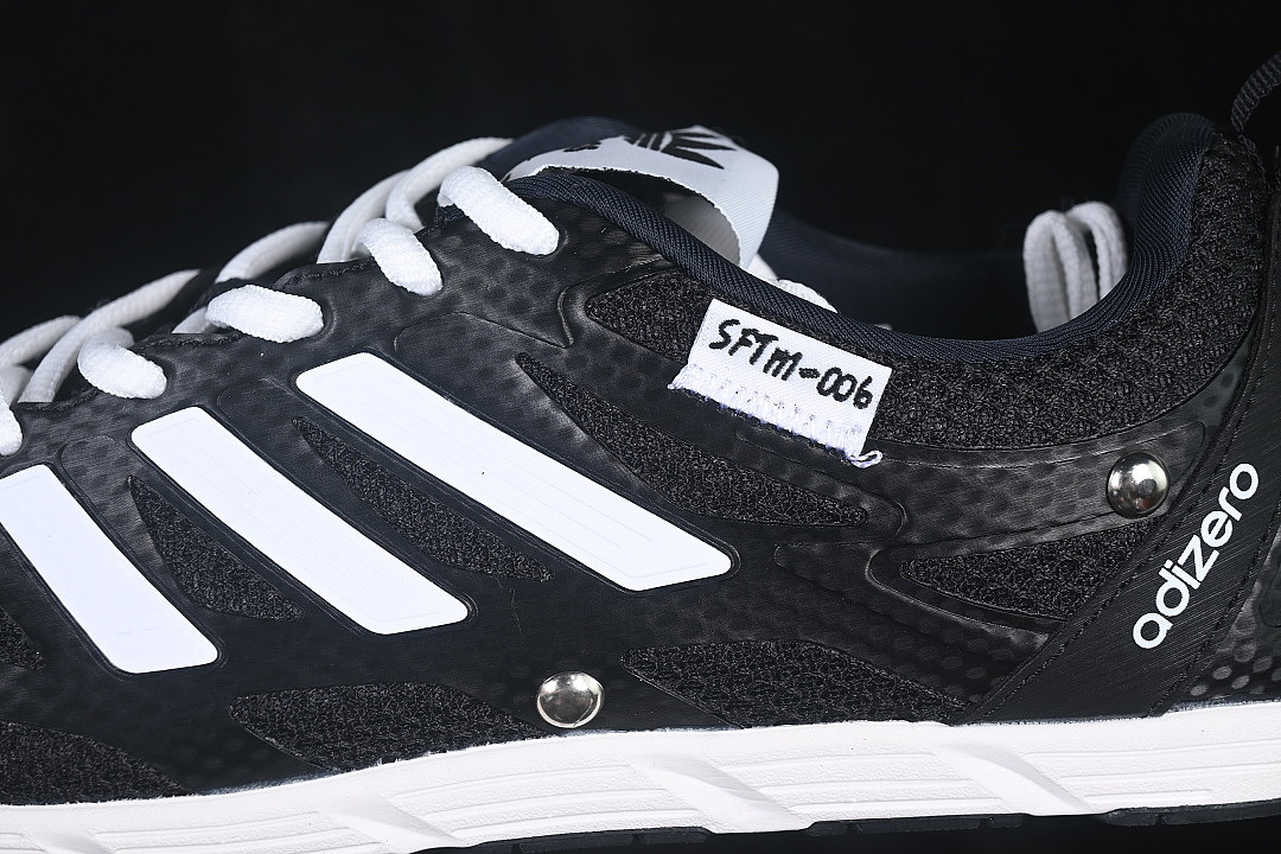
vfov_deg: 18.2
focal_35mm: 75
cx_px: 640
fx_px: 2669
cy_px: 427
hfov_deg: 27.0
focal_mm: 50
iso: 160
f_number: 6.3
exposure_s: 1/50
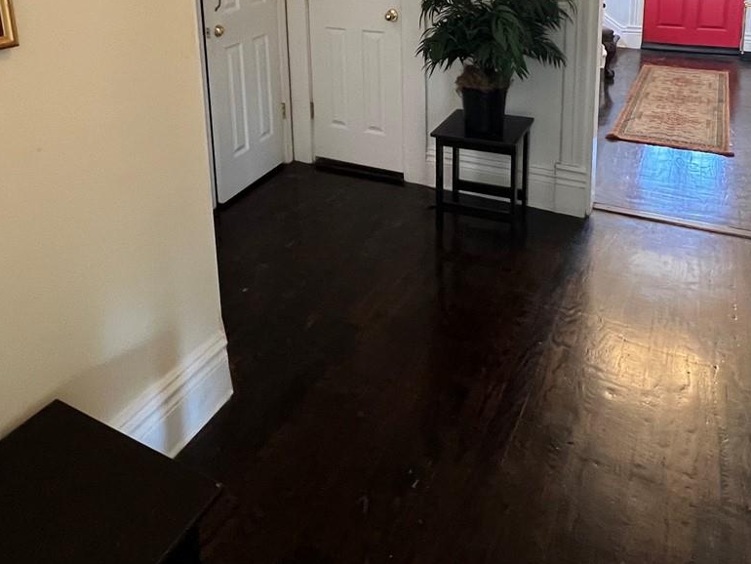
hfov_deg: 65.3
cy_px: 35
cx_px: 386
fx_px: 586
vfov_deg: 45.5
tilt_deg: -12.4
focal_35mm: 27
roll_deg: +1.3
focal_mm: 1.57
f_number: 1.8
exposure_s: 1/60
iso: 500
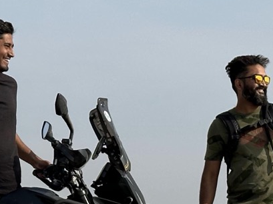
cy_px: 64
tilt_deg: +6.9
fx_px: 1481
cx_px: 11
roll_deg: -1.9
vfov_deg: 7.9
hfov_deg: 10.5
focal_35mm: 188
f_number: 1.78
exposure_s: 1/5000
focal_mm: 6.86
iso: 64
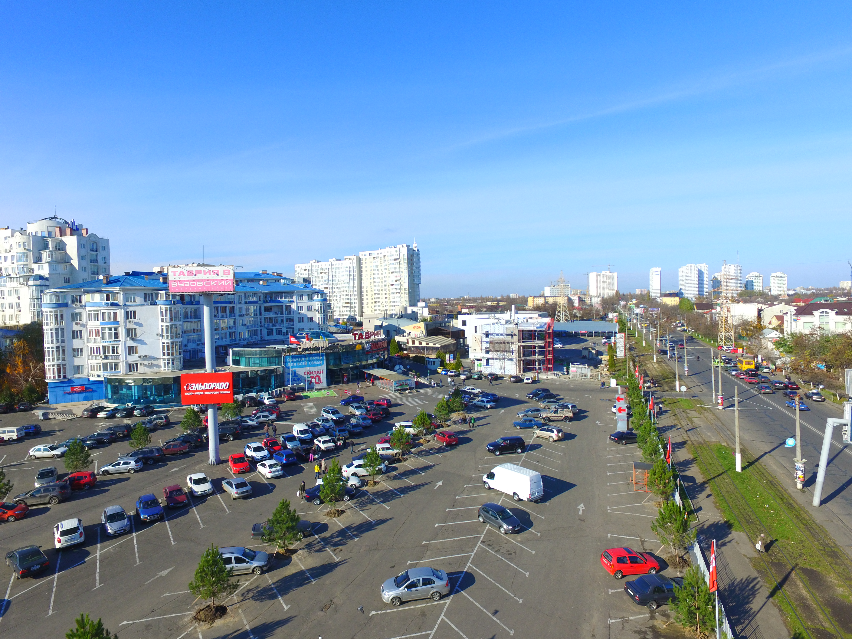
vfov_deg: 66.0
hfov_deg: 81.7
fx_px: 492
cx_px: 426
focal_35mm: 20
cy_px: 320
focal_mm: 3.61
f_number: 2.8
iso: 100
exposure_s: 1/880
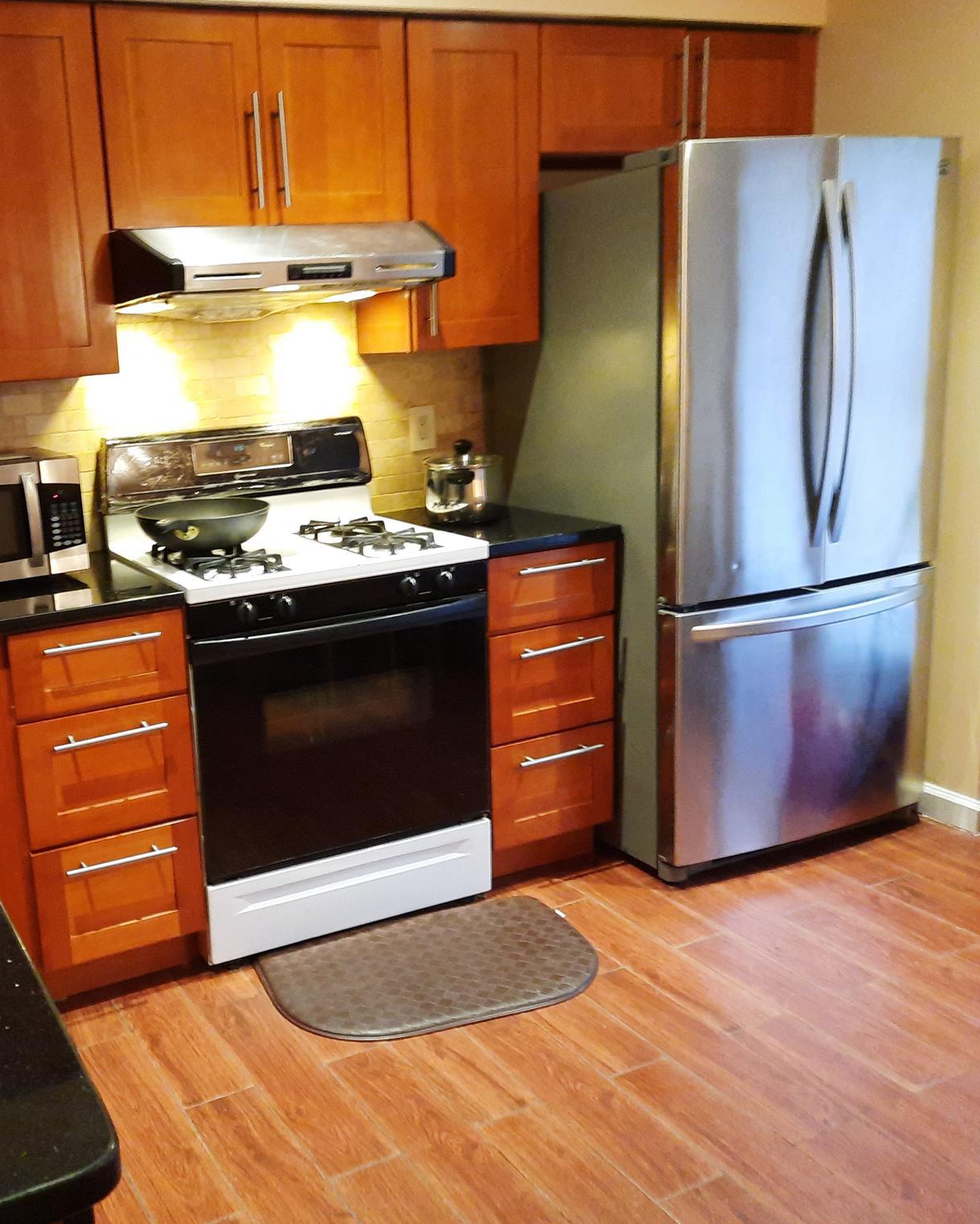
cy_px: 614
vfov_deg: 54.2
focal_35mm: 33
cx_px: 270
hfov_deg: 43.4
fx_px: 1196
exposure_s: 1/24
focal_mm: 4.6
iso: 400
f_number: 2
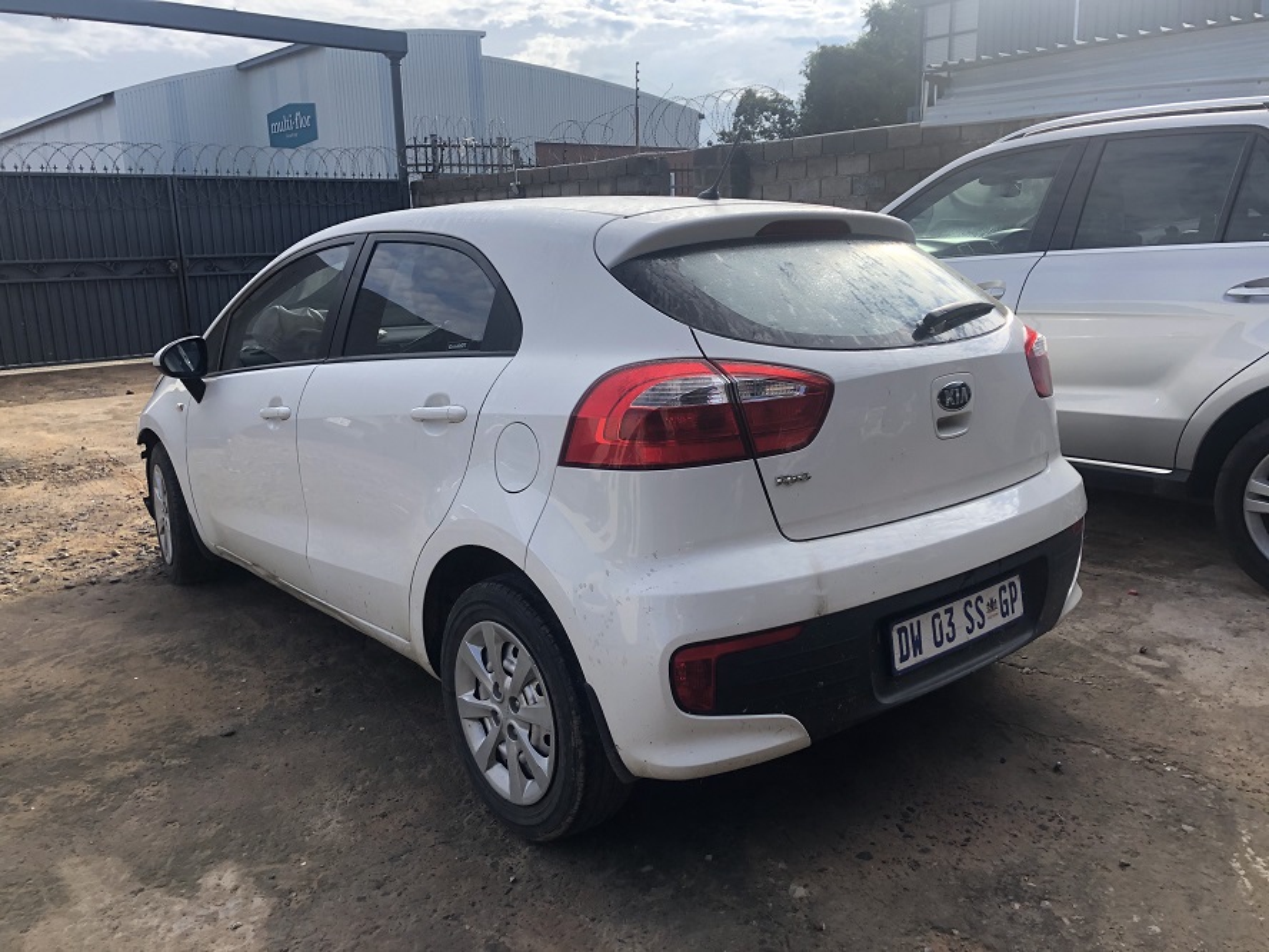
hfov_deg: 63.4
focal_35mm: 28
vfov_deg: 49.7
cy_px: 476
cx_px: 634
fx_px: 1026
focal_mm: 3.99
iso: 20
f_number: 1.8
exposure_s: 1/762
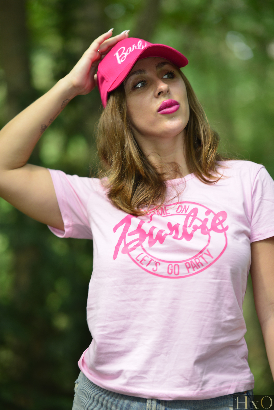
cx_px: 137
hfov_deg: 9.8
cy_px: 205
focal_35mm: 140
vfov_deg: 14.6
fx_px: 1597
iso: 200
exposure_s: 1/160
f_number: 3.2
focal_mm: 140
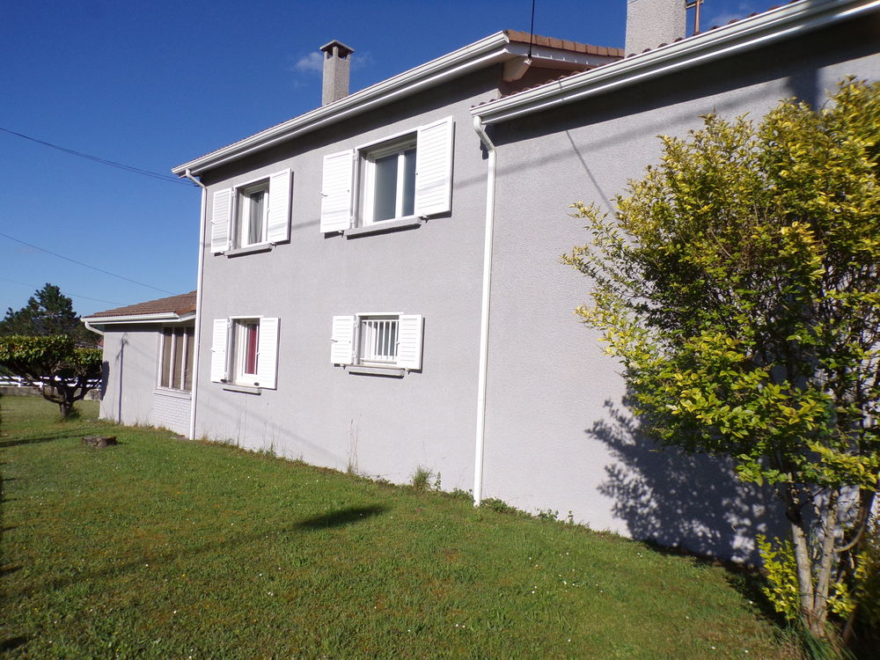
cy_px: 330
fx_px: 610
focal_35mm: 24
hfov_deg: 71.6
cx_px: 440
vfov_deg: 56.8
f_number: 5.8
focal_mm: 4.3
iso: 80
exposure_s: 1/600
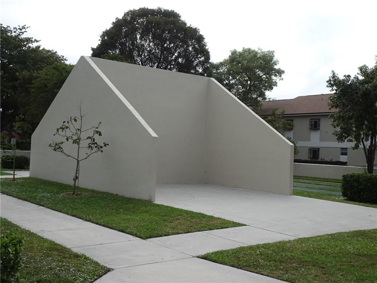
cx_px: 188
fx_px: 403
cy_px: 142
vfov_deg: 38.7
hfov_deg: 50.1
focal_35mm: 37
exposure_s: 1/640
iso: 80
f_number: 4
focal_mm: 6.37
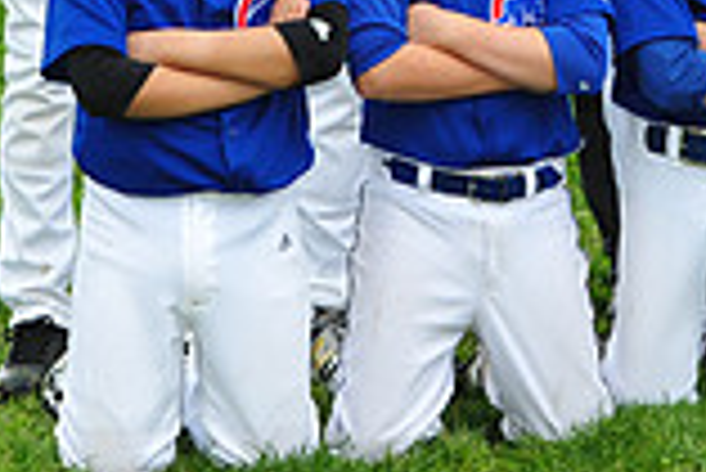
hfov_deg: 7.0
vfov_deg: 4.6
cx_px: 517
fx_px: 5791
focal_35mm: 295
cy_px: -202
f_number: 8
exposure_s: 1/320
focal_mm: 80
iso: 400
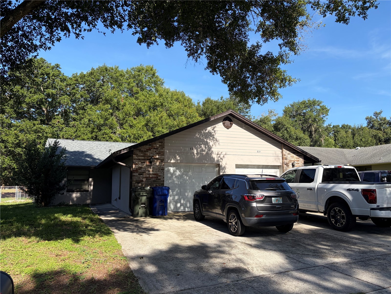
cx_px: 196
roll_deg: +0.5
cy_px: 147
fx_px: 294
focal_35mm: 26
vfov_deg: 53.1
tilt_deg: +7.4
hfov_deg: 67.3
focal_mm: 5.96
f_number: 1.6
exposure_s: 1/1550
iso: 50
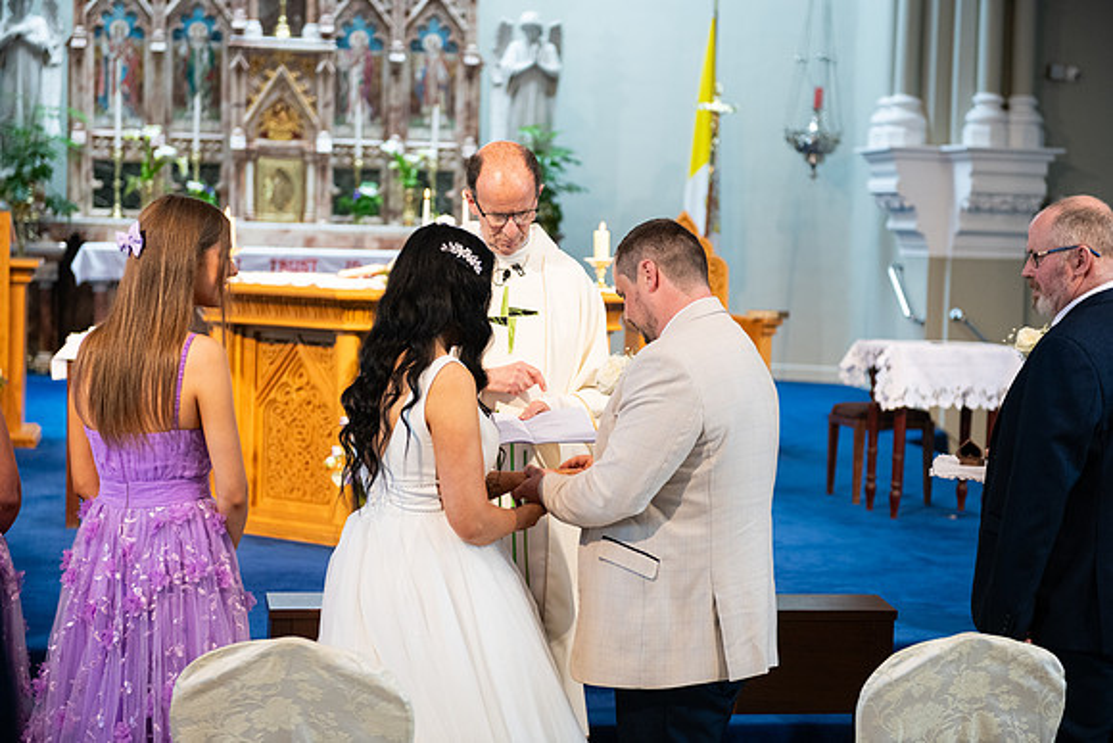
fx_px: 2165
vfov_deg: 19.5
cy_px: 372
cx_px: 556
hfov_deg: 28.8
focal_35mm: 70
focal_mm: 70
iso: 800
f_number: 3.5
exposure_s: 1/160
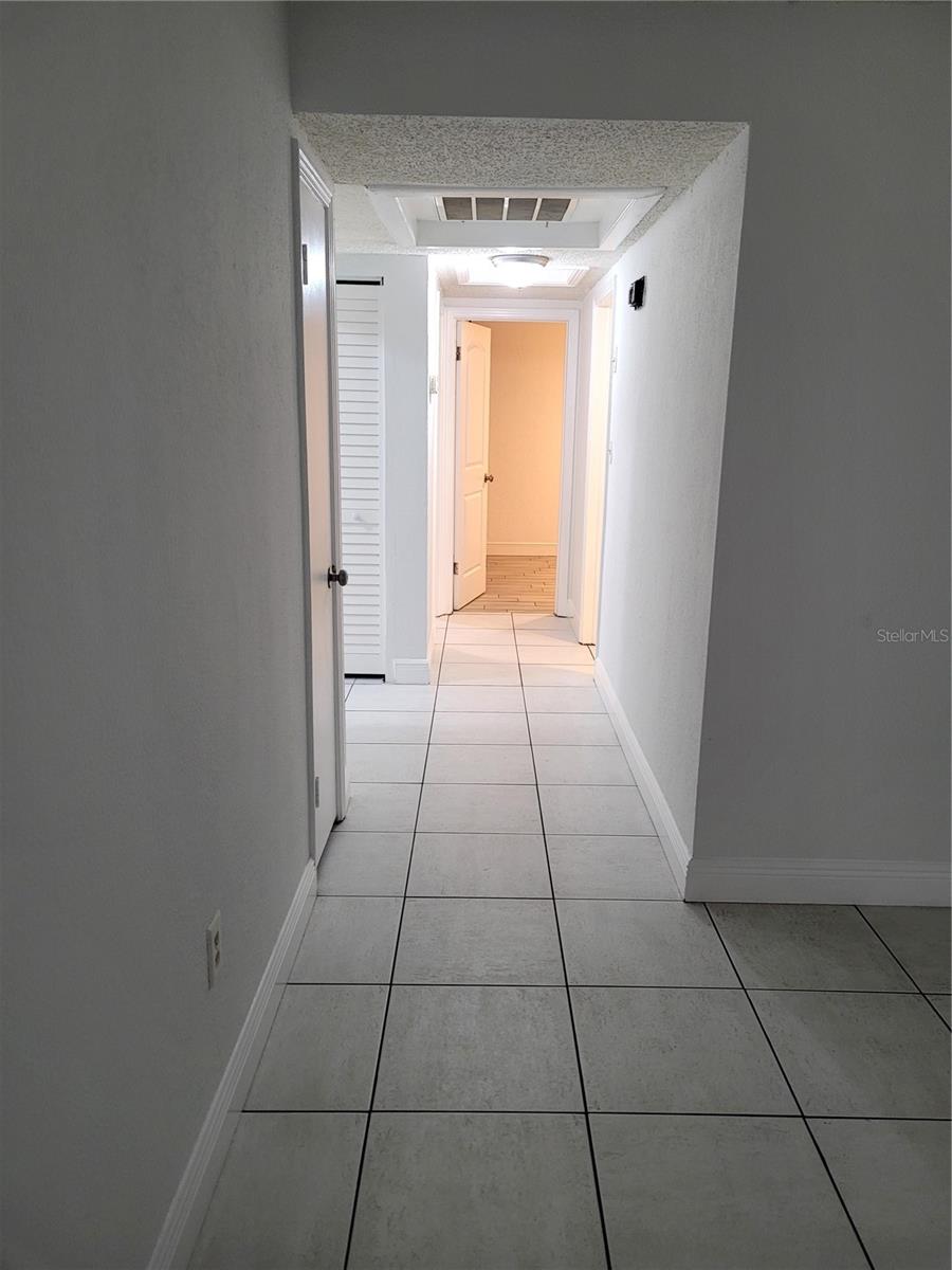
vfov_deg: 67.3
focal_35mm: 26
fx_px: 953
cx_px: 476
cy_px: 635
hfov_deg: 53.1
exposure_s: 1/40
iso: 200
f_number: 1.8
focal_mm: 5.4
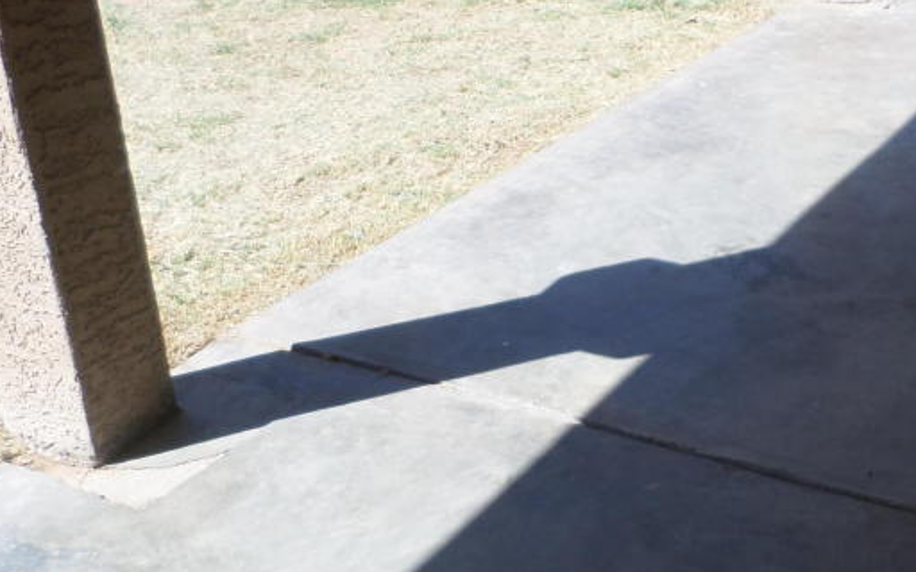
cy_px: 324
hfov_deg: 37.5
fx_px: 1323
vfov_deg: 24.4
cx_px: 660
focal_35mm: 53
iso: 80
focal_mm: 4.5
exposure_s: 1/750
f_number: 2.5
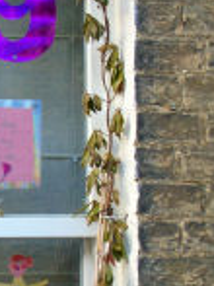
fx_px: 974
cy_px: 251
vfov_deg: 16.5
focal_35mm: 118
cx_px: -85
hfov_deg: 12.1
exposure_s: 1/60
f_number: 4.1
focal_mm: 7.4
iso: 100
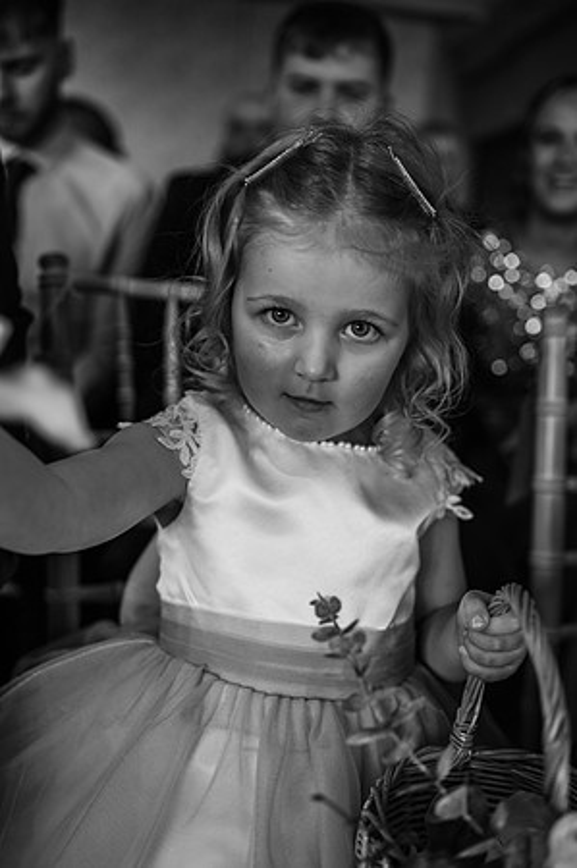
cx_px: 288
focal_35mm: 35
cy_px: 434
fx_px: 843
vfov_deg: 54.5
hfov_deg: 37.8
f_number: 2.2
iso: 320
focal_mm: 35
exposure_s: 1/200
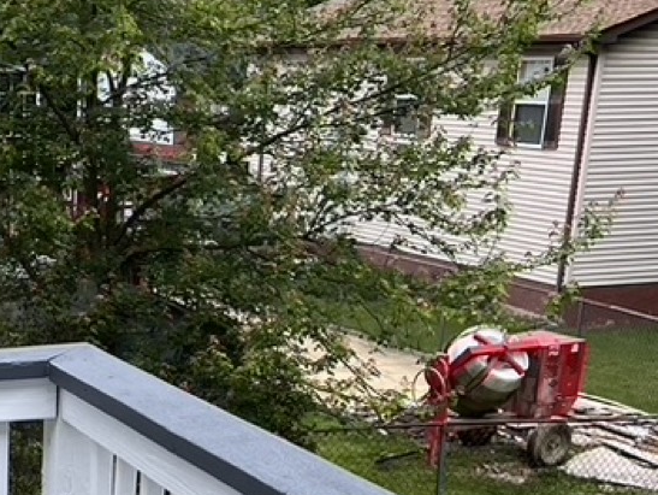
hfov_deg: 24.0
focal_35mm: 76
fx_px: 1446
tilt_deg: -20.4
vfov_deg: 18.2
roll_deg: +0.6
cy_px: 626
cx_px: -64
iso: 125
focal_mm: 5.7
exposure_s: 1/121
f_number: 1.5
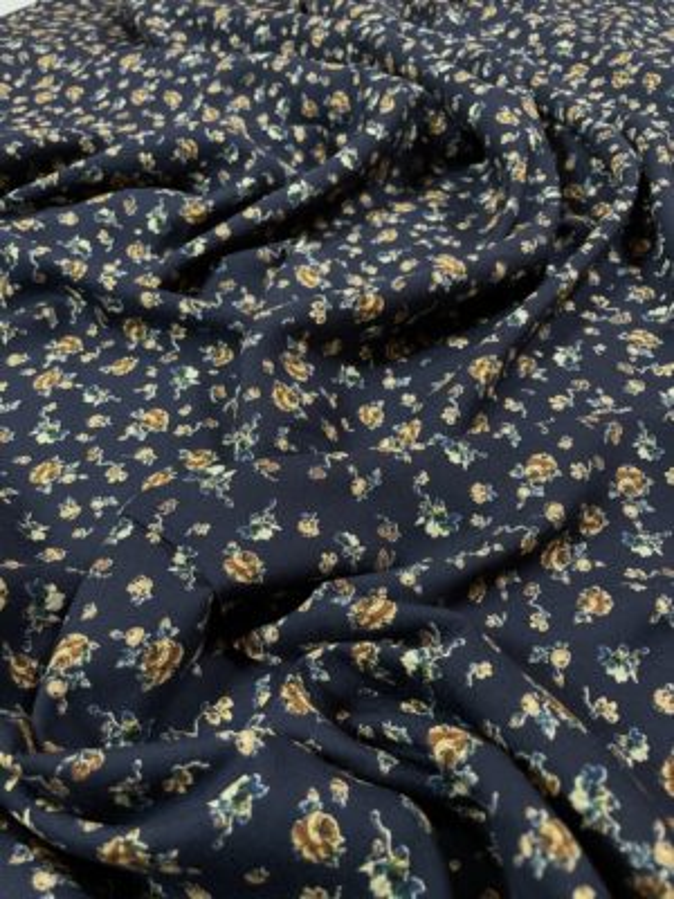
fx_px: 675
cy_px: 450
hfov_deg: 53.1
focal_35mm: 26
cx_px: 337
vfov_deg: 67.3
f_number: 1.6
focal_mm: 4.2
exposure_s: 1/50
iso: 100
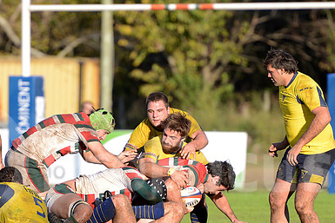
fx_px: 3789
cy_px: 163
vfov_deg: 3.4
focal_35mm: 407
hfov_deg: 5.1
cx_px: 114
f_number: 4
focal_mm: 270
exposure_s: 1/1600
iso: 800
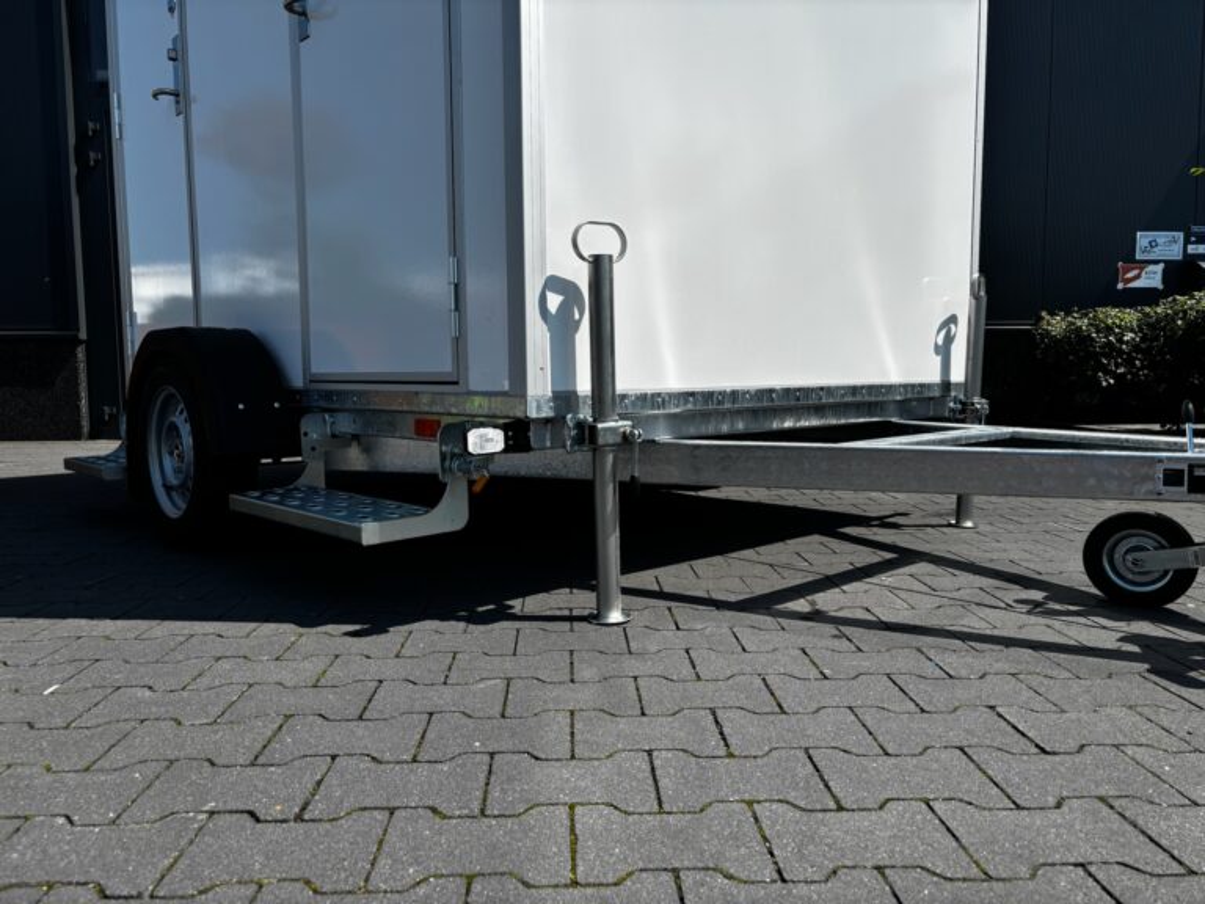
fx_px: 905
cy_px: 452
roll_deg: +0.4
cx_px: 602
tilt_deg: -5.5
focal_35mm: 26
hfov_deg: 67.3
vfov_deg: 53.1
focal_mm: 5.96
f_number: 1.6
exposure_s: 1/3937
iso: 50
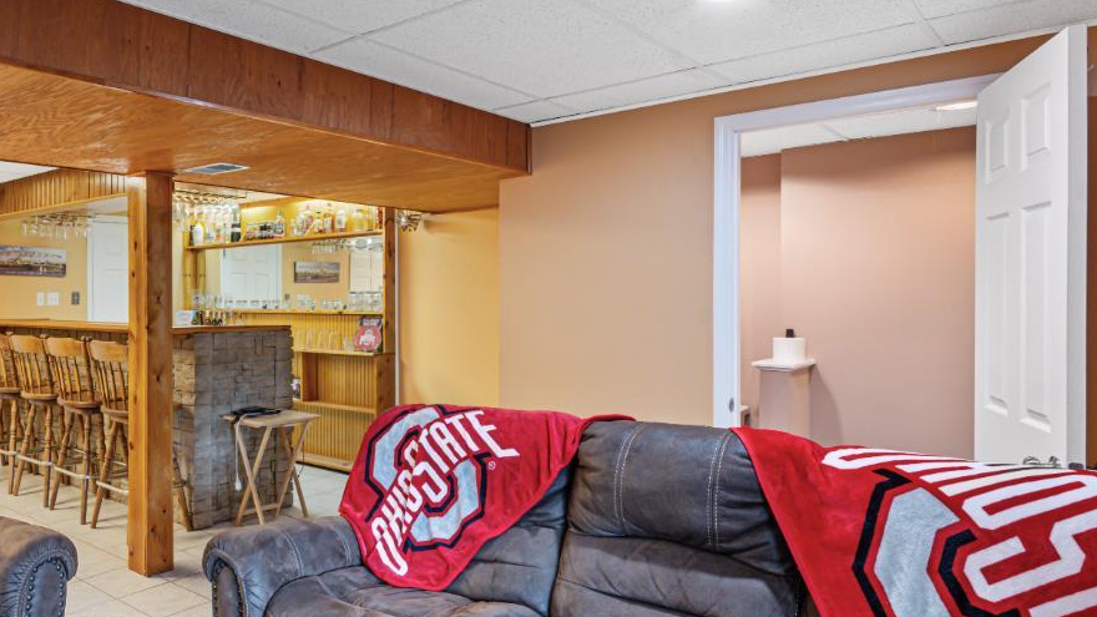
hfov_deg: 67.7
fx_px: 727
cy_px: 289
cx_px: 233
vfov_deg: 46.0
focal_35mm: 25
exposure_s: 1/15
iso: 220
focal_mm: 14
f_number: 10
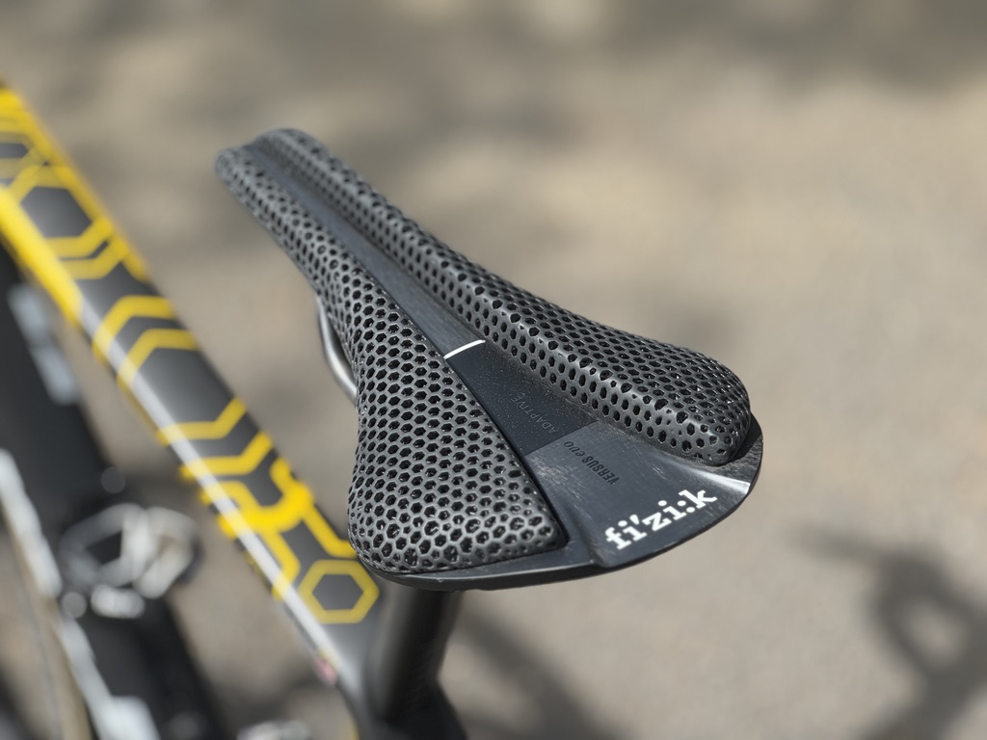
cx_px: 494
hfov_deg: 25.3
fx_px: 2195
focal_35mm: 77
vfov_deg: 19.1
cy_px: 370
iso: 25
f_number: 2.8
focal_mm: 9
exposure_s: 1/247
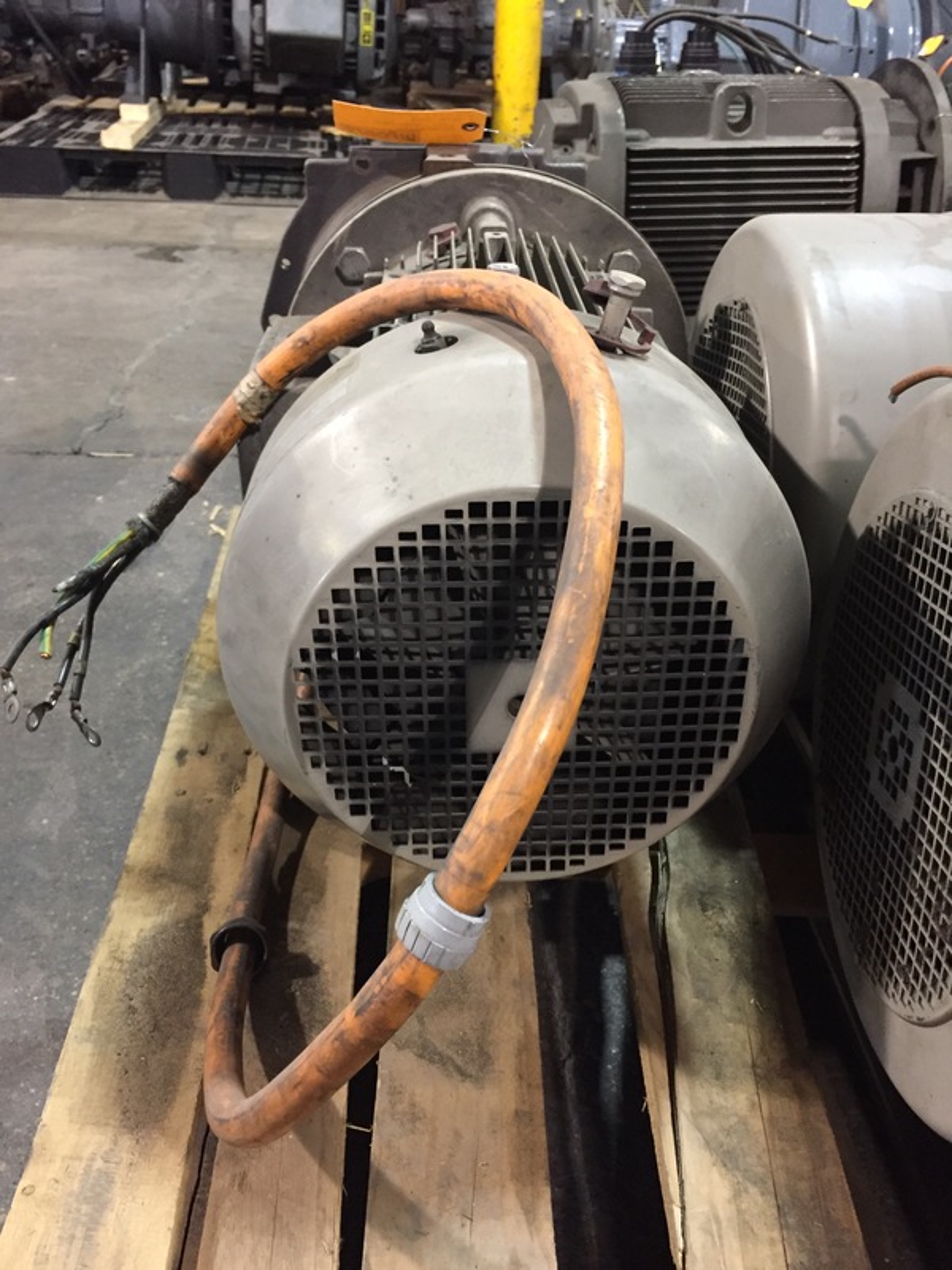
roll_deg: -1.9
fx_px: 1063
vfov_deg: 61.7
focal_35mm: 29
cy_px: 635
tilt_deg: -31.3
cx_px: 476
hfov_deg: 48.2
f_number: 2.2
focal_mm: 4.15
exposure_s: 1/17
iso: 250
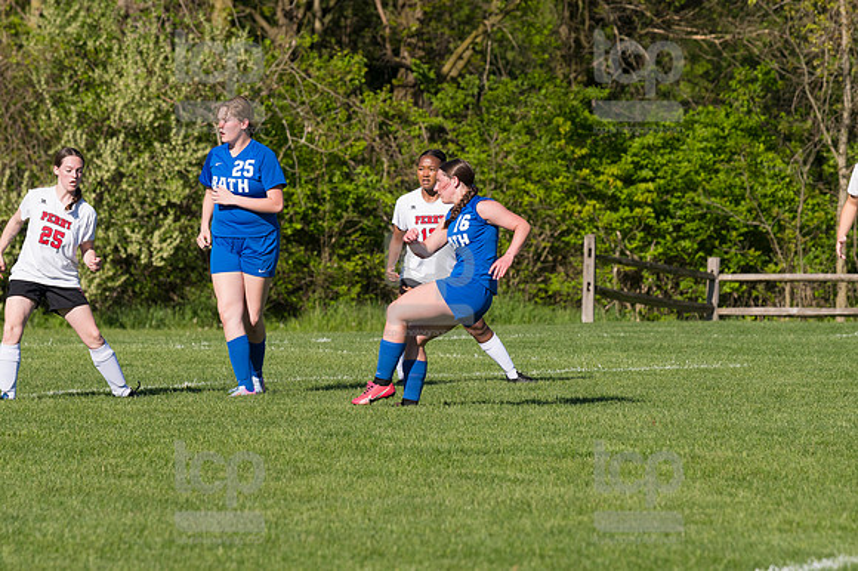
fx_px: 7146
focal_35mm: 300
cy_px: 286
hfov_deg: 6.9
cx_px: 429
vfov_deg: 4.6
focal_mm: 200
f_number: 5.6
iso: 250
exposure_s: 1/1600
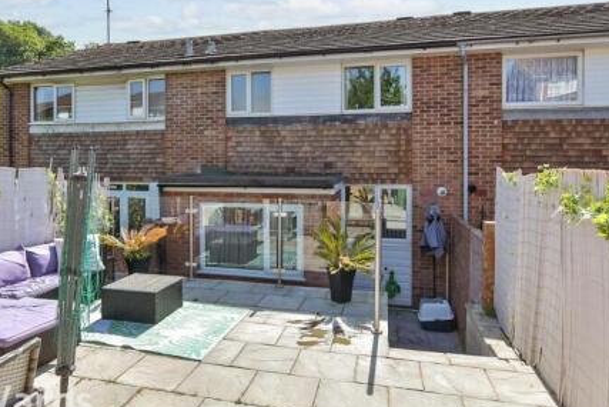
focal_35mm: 23
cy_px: 188
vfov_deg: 55.1
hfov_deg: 75.1
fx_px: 389
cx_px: 237
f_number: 6.3
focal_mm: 10
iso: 160
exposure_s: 1/400
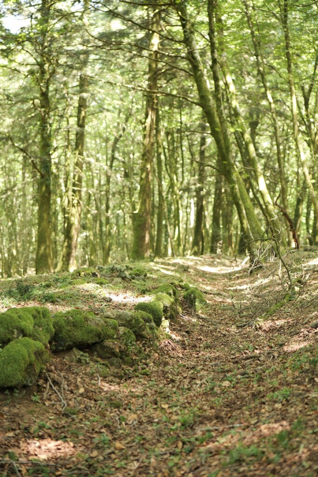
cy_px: 238
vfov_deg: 39.6
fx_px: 662
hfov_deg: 27.0
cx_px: 159
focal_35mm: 50
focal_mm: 50
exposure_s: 1/100
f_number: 2.2
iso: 800
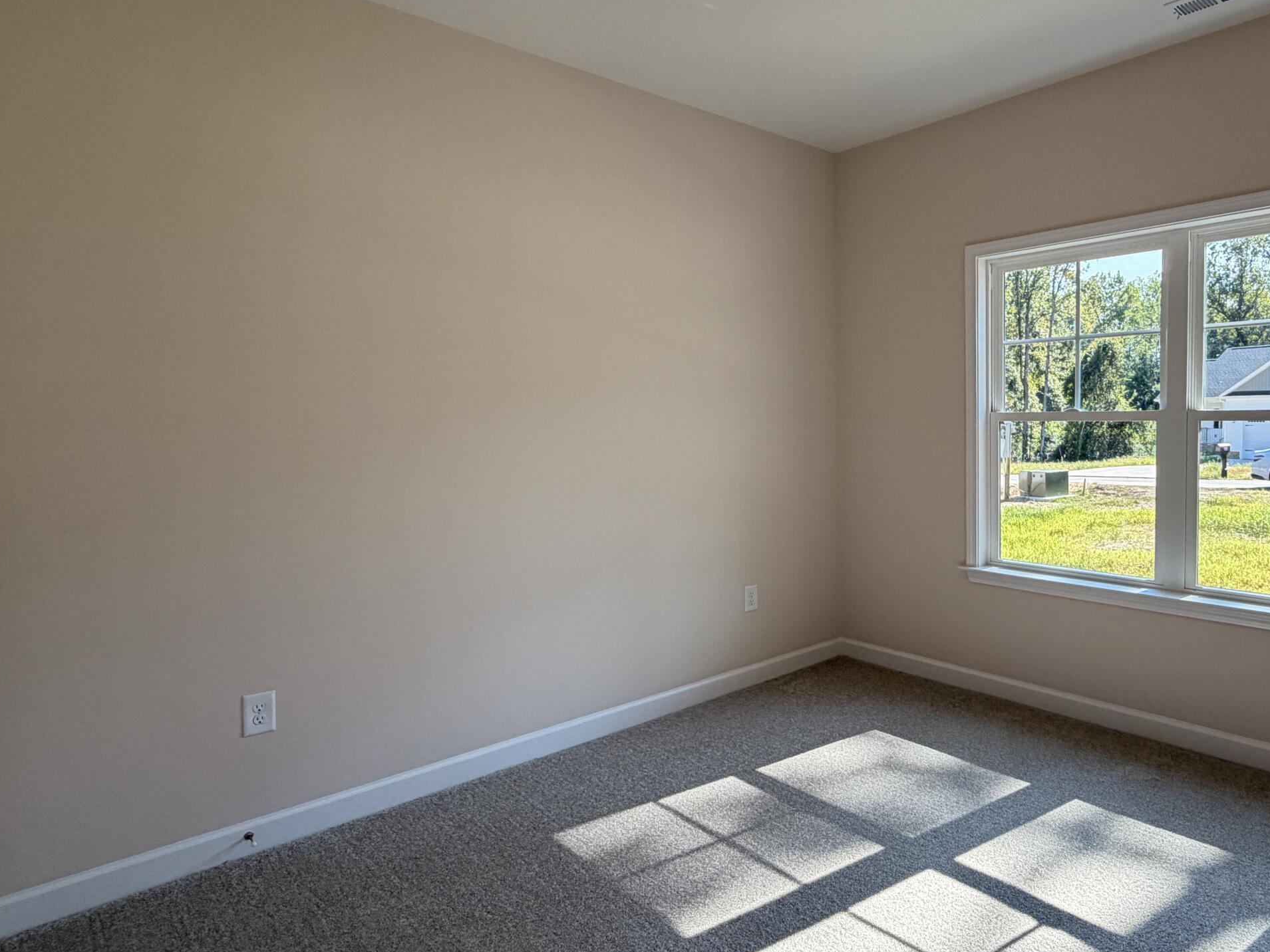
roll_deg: +0.5
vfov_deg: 61.1
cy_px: 465
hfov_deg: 74.2
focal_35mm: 22
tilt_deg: -3.0
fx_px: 807
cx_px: 838
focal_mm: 2.22
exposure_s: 1/161
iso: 50
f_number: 2.2
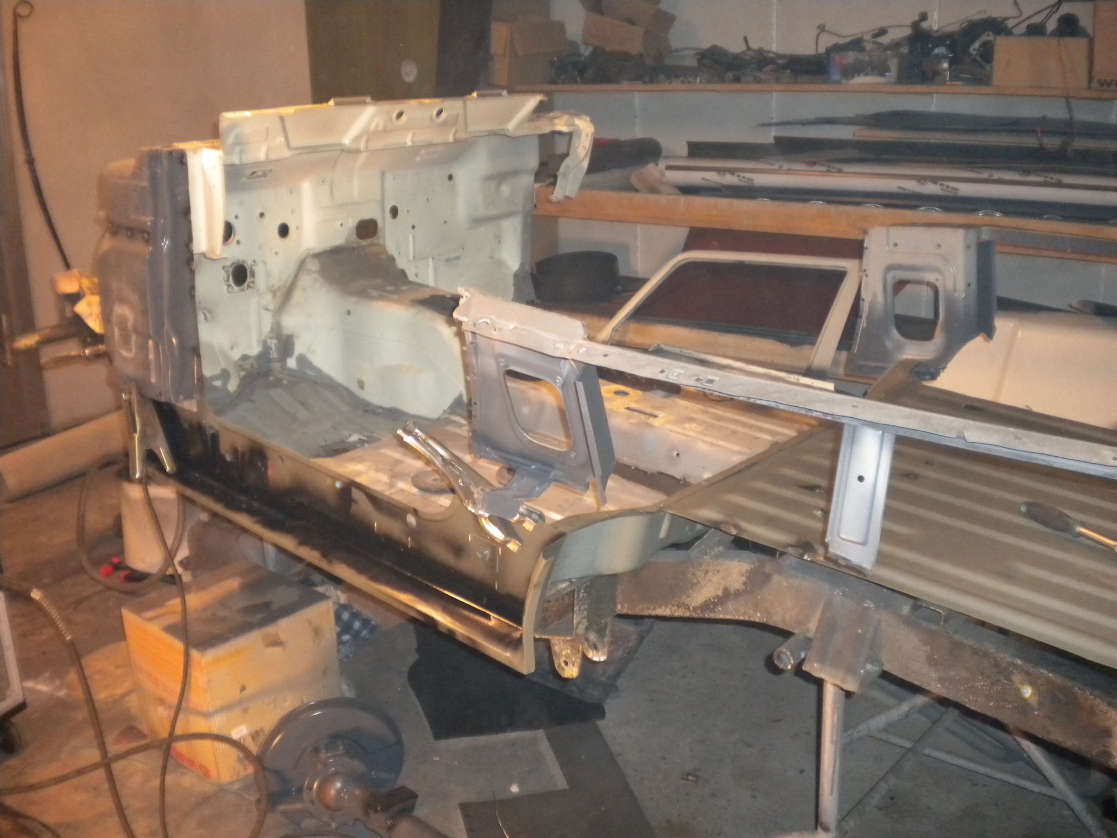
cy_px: 419
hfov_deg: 52.6
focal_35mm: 35
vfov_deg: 40.7
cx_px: 558
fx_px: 1129
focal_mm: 6.3
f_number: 3.1
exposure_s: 1/30
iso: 400
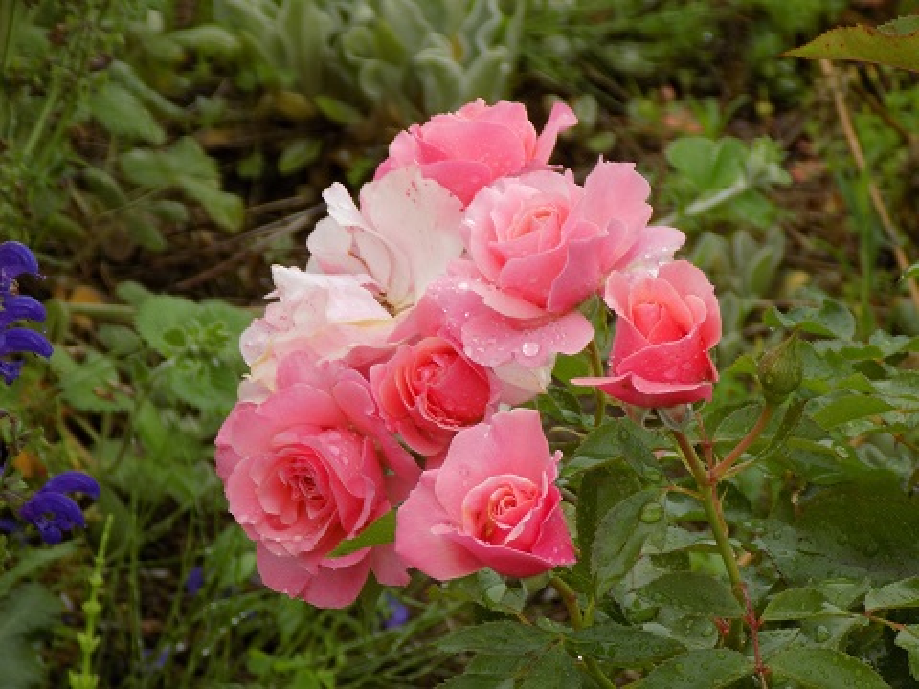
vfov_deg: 6.3
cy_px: 344
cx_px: 460
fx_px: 6239
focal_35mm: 235
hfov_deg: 8.4
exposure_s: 1/30
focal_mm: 41.8
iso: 80
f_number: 5.6
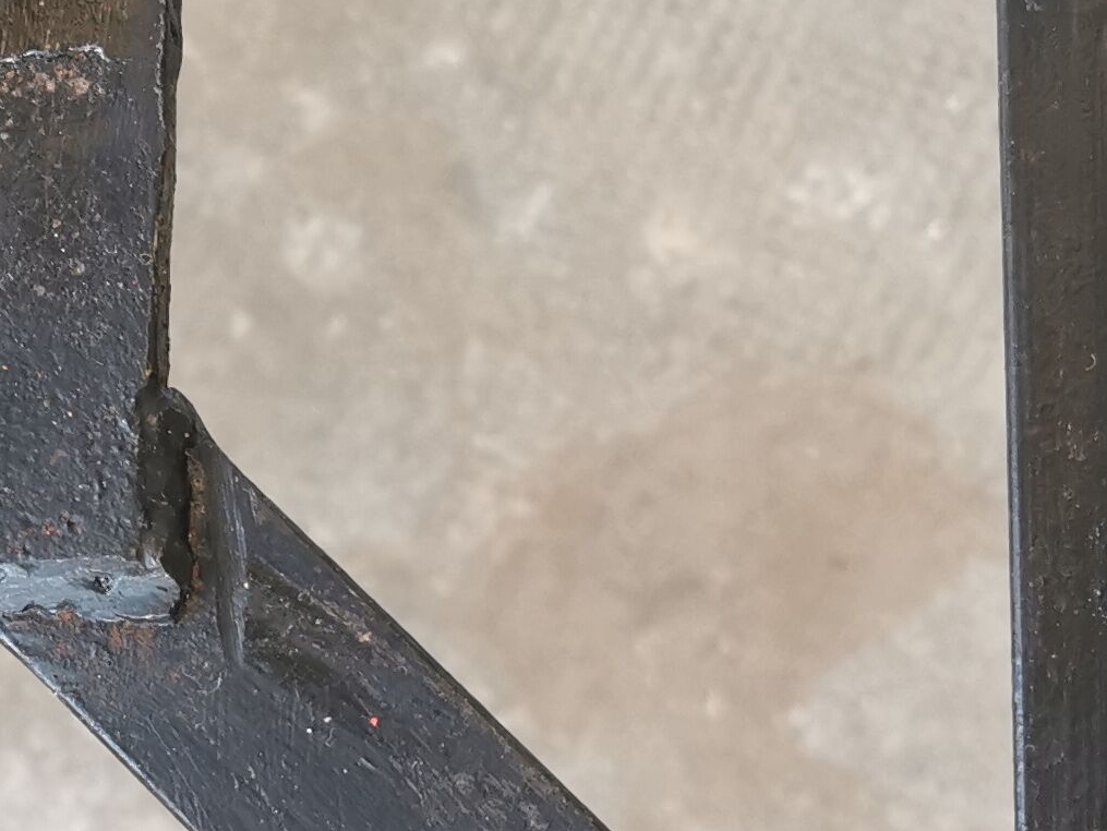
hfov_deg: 19.9
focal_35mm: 97
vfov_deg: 15.2
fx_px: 3103
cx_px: 156
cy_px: 598
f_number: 1.6
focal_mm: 5.56
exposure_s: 1/50
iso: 200
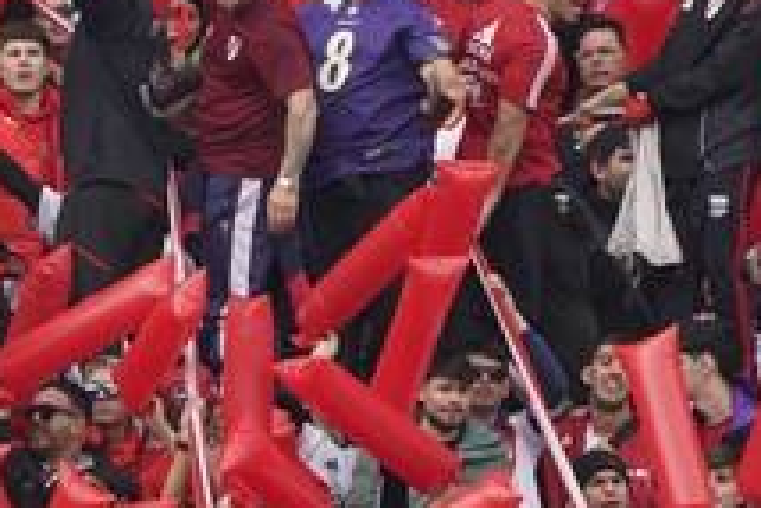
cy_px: 117
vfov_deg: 0.7
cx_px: 295
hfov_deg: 1.0
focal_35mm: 2015
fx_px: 42622
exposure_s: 1/640
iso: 640
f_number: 6.3
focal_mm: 600
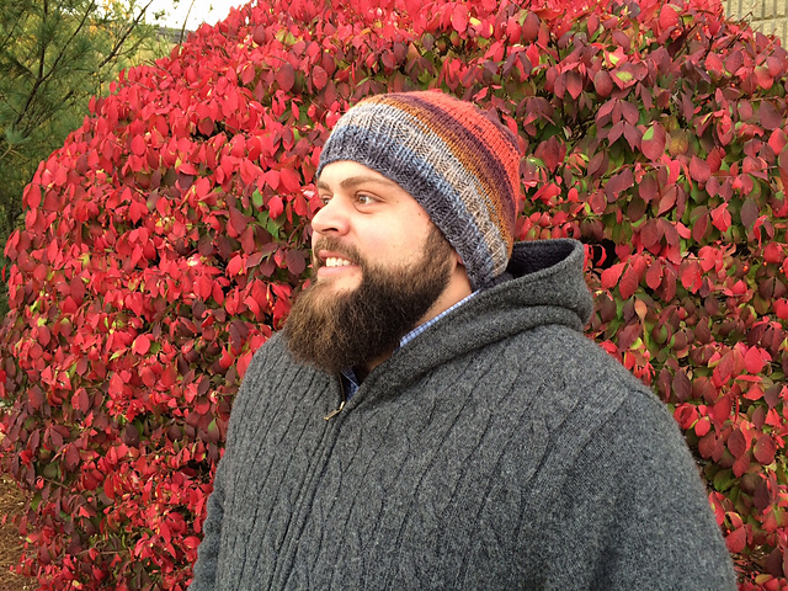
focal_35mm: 29
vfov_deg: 48.2
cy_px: 296
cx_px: 394
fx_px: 660
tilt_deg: -5.4
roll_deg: +0.1
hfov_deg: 61.7
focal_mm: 4.15
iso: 40
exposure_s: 1/120
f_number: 2.2
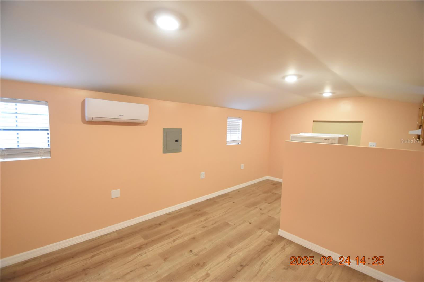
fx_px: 177
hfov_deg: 100.4
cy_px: 141
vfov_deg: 77.3
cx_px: 212
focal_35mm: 15
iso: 1600
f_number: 3.5
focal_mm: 10
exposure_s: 1/60
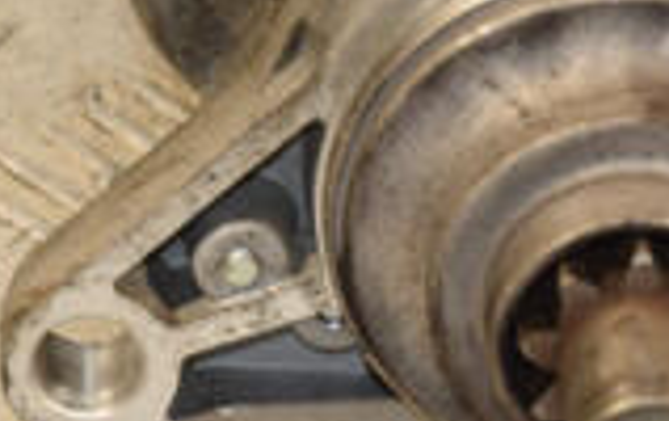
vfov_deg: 3.3
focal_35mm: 403
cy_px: -84
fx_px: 7361
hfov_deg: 5.2
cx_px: 602
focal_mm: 70
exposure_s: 1/200
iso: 800
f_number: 6.3
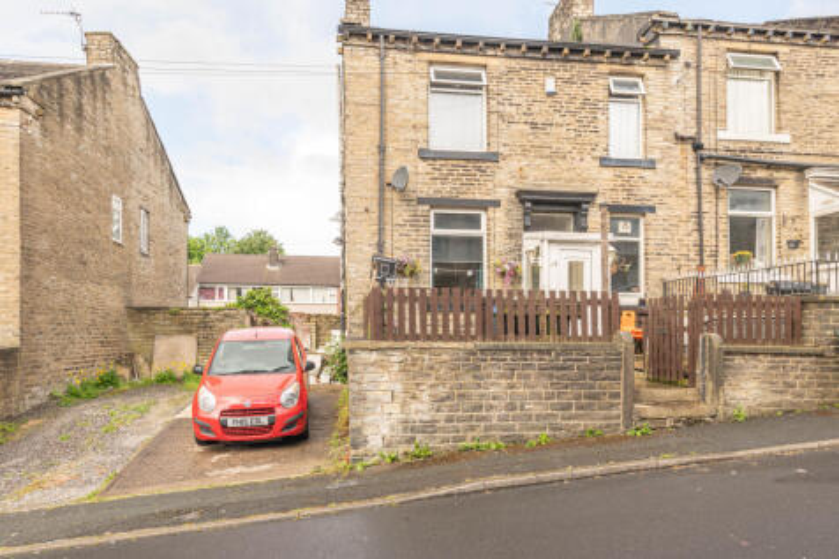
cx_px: 420
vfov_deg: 53.1
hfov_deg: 73.8
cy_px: 280
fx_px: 559
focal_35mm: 24
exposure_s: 1/320
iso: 320
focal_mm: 24
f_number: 8
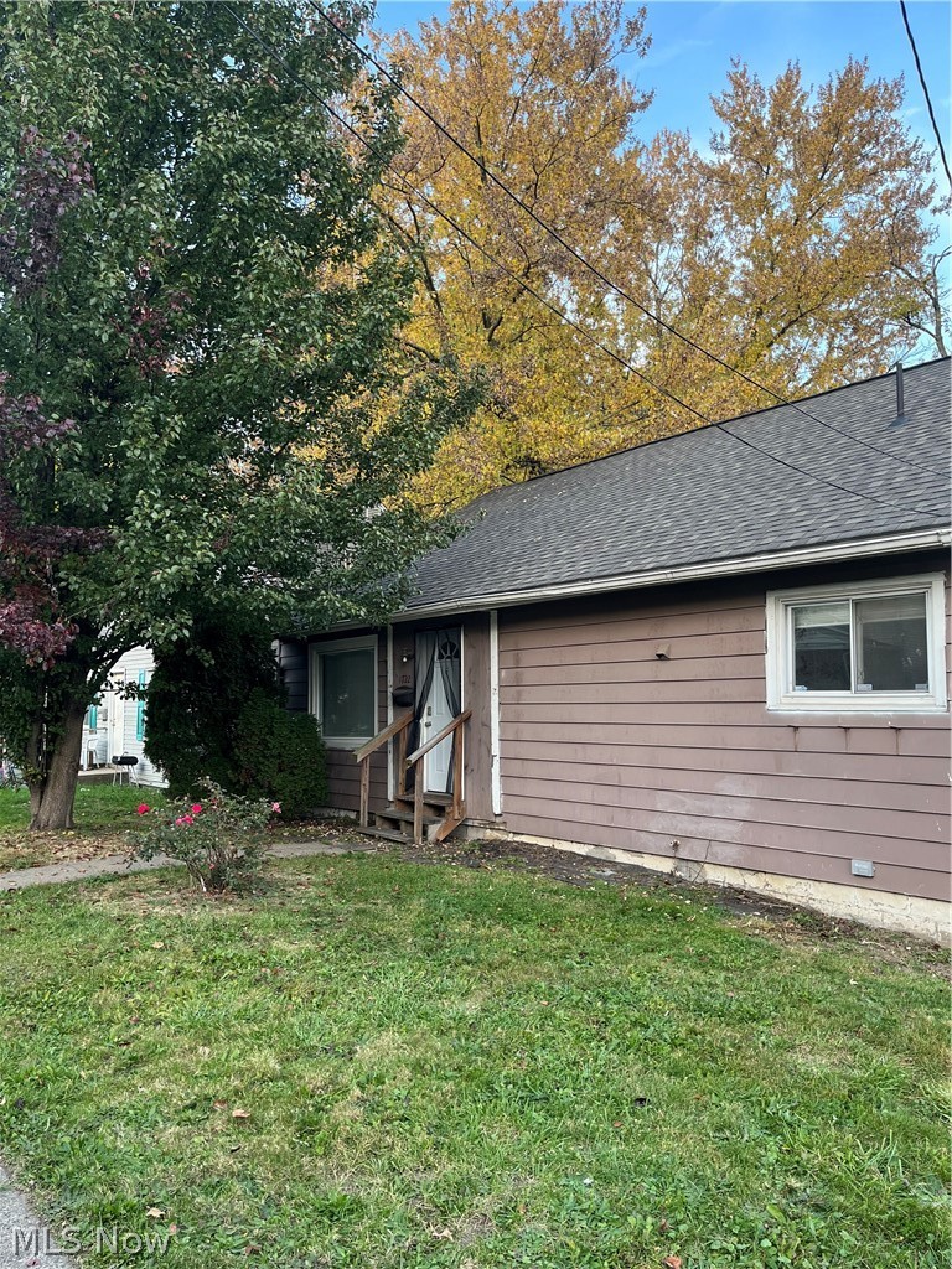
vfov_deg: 67.3
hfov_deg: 53.1
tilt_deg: +3.8
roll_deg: -0.2
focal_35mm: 26
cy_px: 634
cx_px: 476
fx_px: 953
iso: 100
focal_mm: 5.1
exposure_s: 1/122
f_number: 1.6
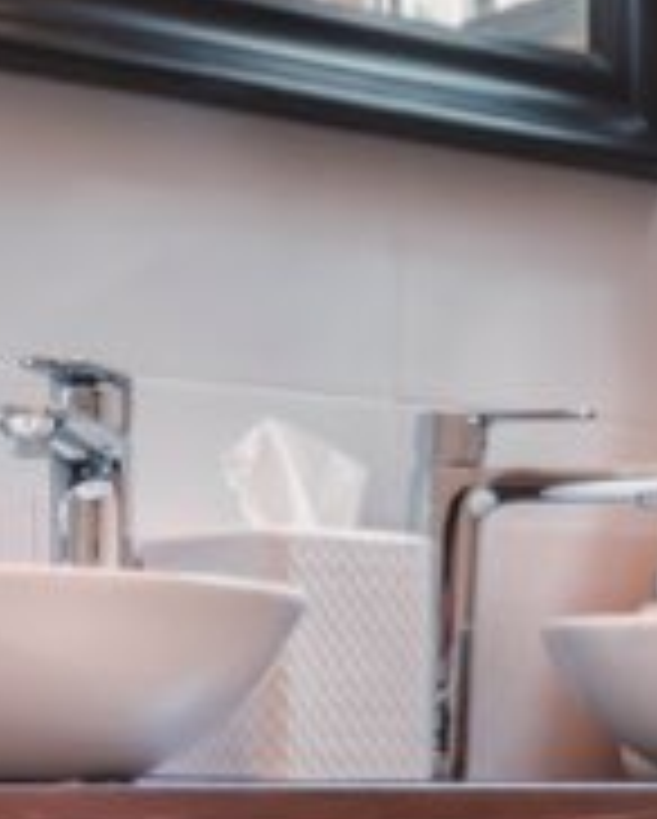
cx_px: 99
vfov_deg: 17.2
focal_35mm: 108
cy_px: 896
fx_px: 2621
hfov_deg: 14.2
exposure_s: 10
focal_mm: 14
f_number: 22
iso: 500
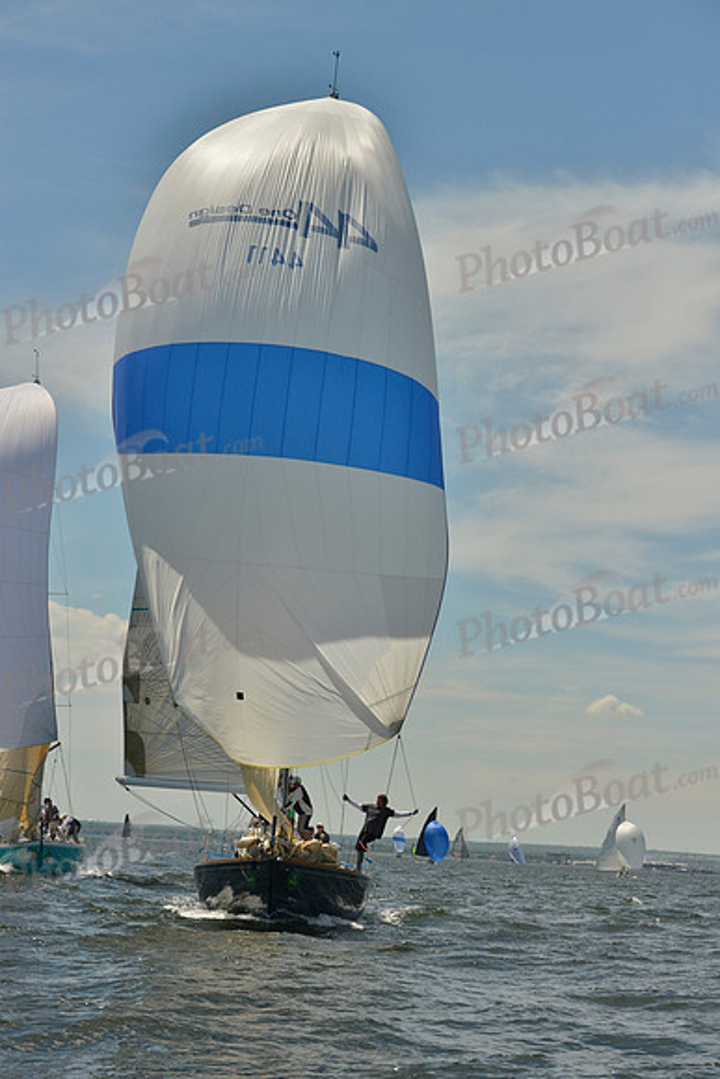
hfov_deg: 19.5
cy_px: 540
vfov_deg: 28.8
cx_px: 360
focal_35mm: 70
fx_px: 2099
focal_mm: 70
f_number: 10
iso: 280
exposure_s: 1/1600
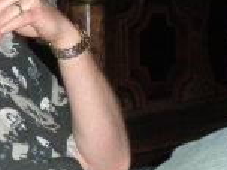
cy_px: 103
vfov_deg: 9.8
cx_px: -63
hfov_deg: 12.6
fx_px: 997
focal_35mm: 152
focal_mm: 6.3
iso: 285
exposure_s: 1/60
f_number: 3.5
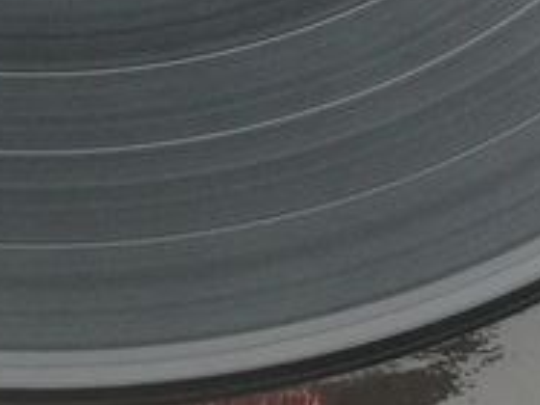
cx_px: -32
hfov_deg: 10.5
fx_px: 2915
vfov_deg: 7.7
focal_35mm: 187
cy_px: -262
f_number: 2.4
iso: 64
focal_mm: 4.28
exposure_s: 1/30
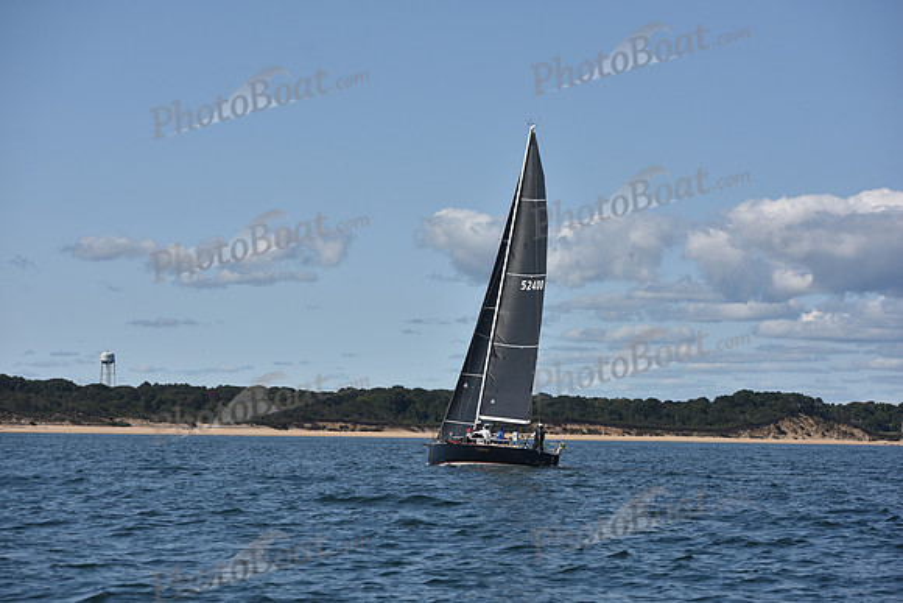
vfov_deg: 15.9
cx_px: 452
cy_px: 302
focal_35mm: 86
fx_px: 2158
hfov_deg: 23.6
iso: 250
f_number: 5
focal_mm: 86
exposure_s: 1/2000
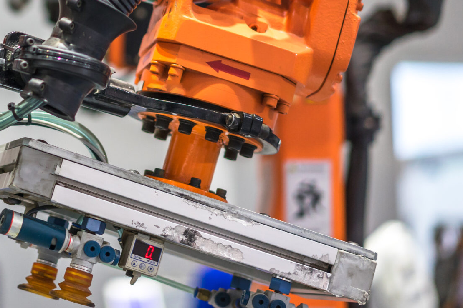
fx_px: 1633
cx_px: -13
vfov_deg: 10.6
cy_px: -40
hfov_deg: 15.8
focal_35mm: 127
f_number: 1.8
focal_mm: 55
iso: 320
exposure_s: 1/500
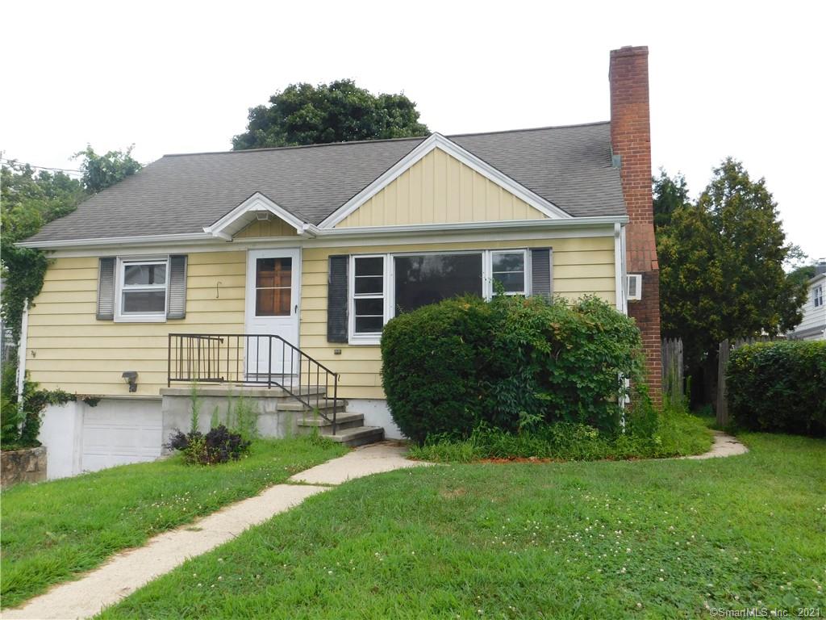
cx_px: 413
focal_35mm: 30
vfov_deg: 46.8
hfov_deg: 60.0
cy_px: 310
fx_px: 716
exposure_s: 1/640
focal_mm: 5.3
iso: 125
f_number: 3.2
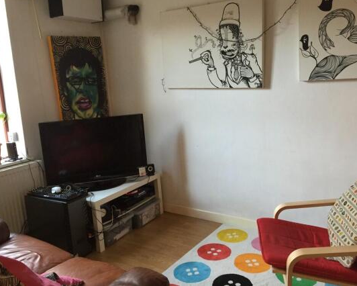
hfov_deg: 57.2
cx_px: 180
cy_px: 140
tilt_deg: -10.6
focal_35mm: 31
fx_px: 328
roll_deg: +4.2
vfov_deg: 47.1
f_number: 2.2
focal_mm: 4.15
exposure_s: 1/33
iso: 160
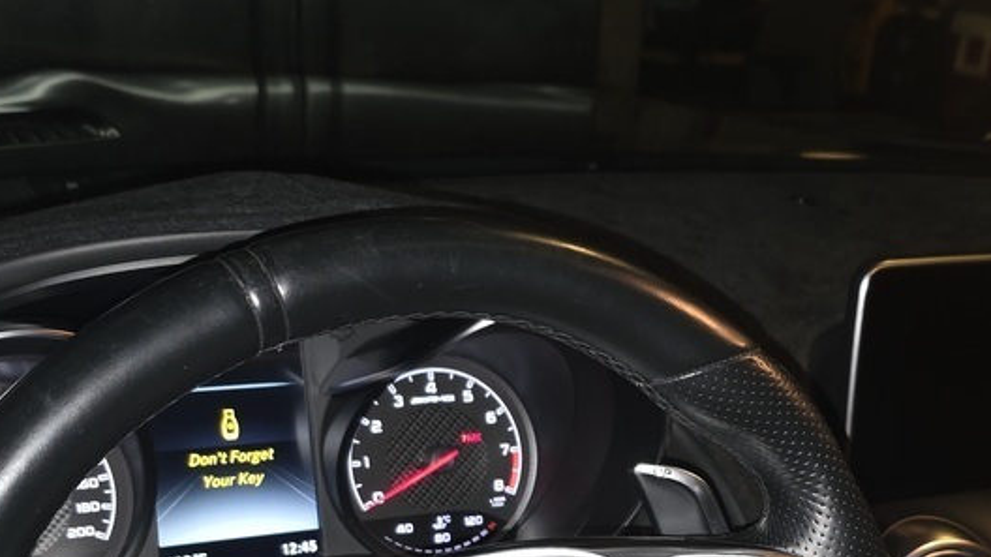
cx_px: 649
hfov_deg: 36.3
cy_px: 540
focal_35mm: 57
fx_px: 1498
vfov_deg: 20.5
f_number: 1.7
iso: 125
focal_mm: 6.3
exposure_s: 1/19.8
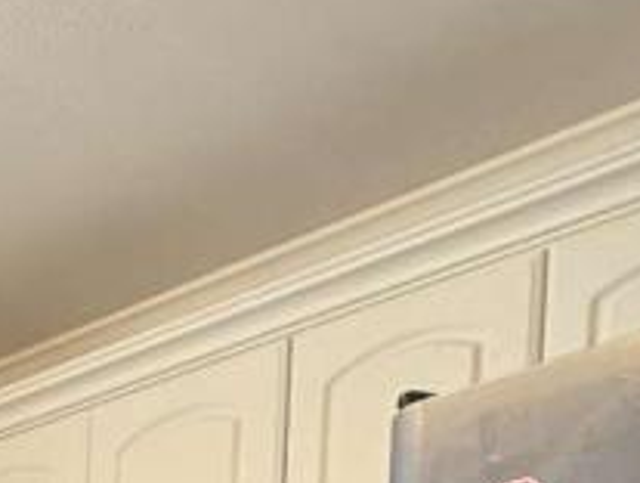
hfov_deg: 21.3
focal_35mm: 81
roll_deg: -2.6
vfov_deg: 13.9
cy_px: 1102
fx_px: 1500
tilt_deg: -2.1
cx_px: -238
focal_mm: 2.22
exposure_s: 1/120
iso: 400
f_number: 2.2
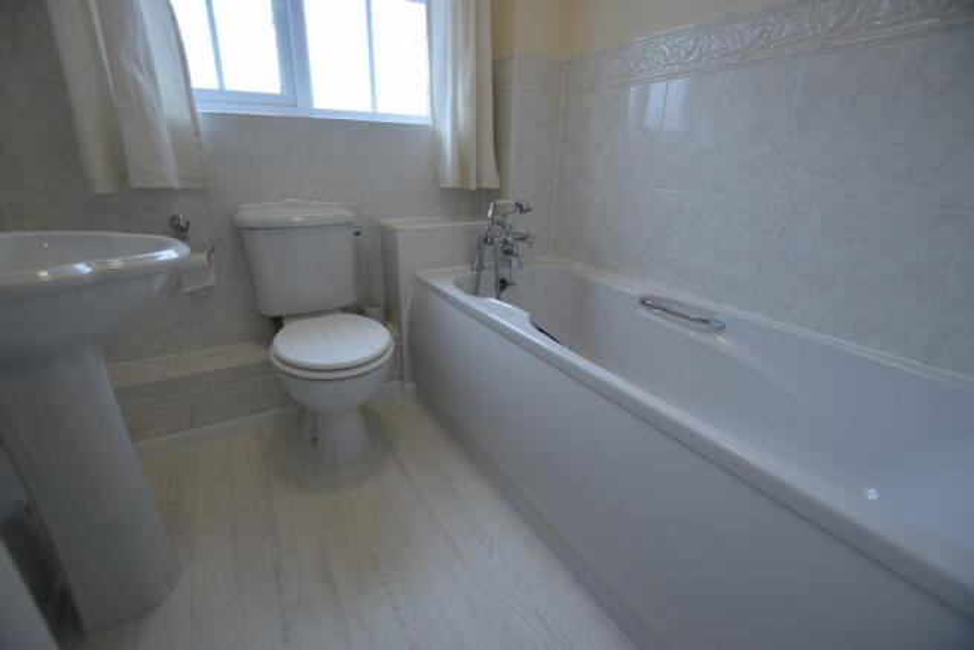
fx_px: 406
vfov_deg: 77.4
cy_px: 325
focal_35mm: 15
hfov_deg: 100.4
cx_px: 487
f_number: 4
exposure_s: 1/60
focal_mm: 10
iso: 400
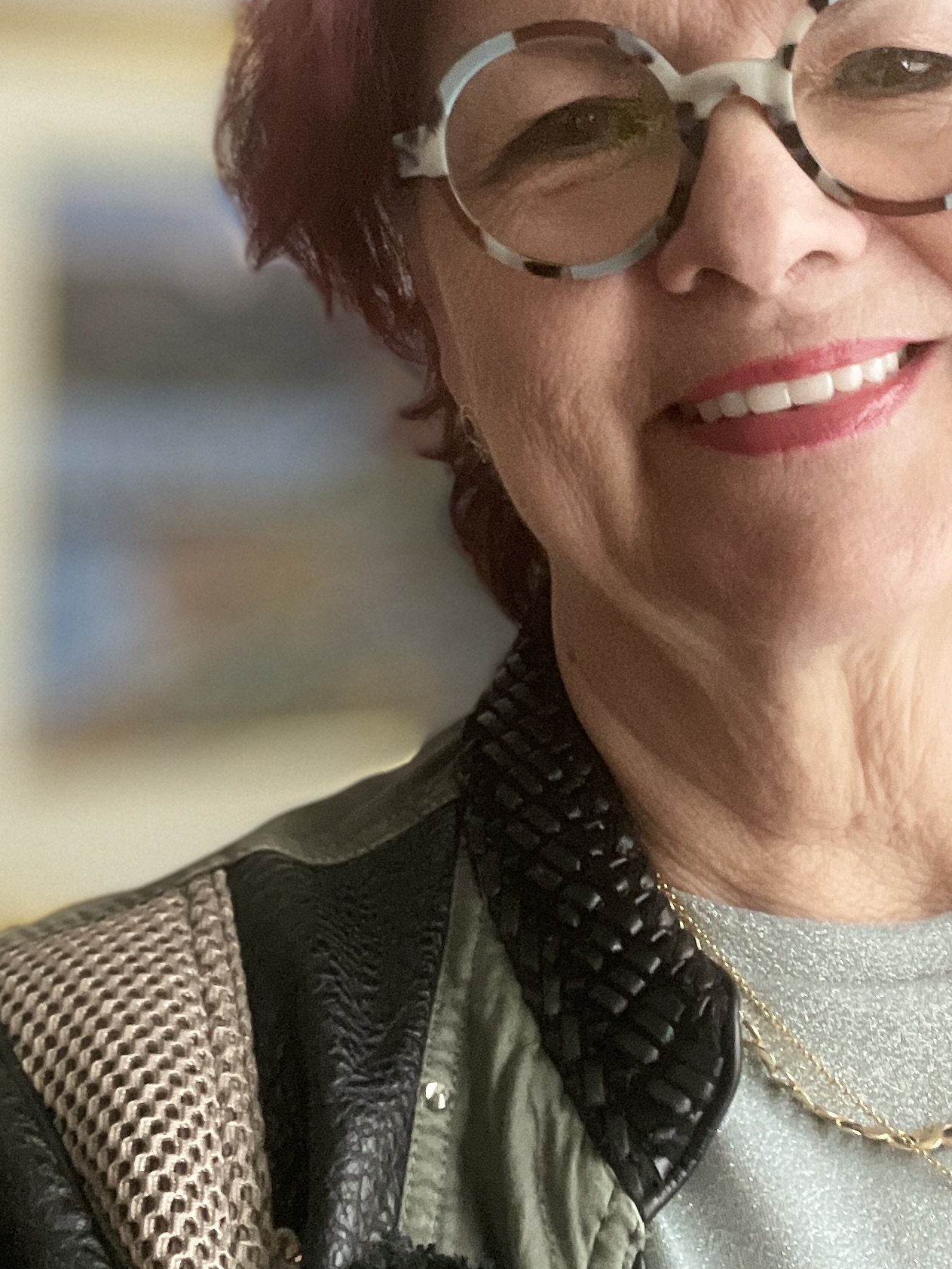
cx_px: 795
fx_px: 2017
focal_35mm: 55
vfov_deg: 34.3
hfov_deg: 26.0
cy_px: 329
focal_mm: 2.71
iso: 500
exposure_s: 1/30
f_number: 2.2
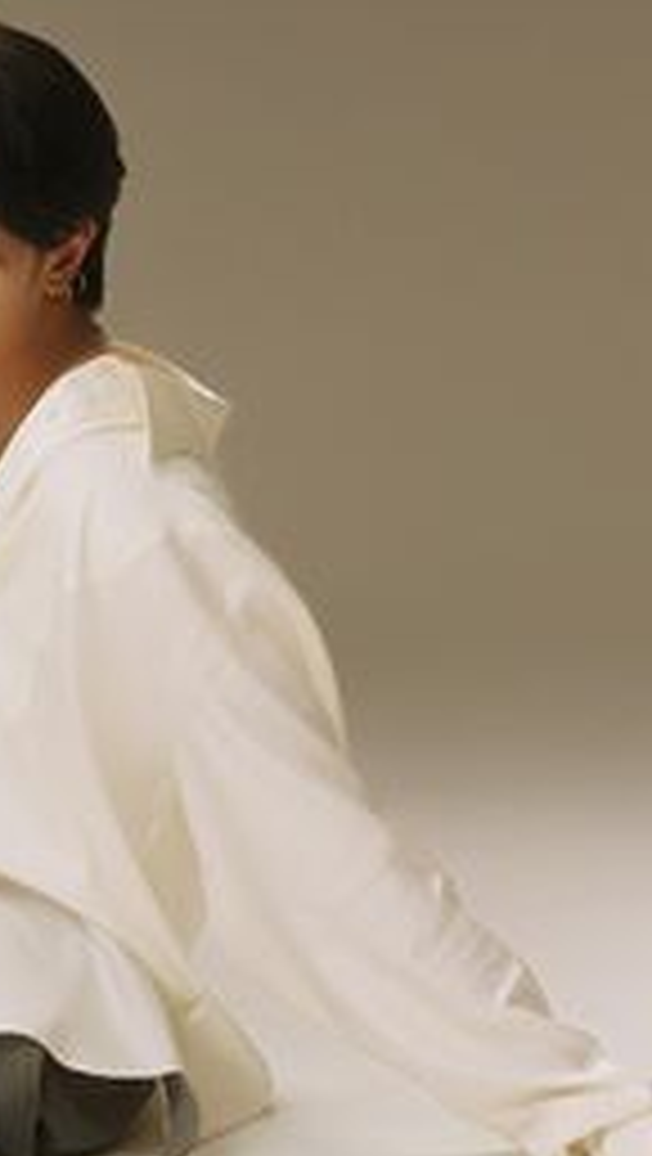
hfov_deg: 14.4
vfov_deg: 25.8
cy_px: 711
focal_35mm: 82
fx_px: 2514
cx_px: -94
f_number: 8
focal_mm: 55
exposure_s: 1/125
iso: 100
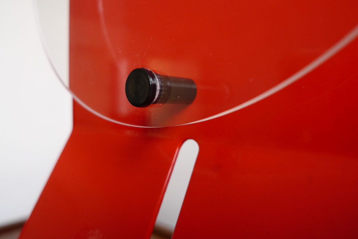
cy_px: 110
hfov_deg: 69.4
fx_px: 259
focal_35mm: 26
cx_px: 178
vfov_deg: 49.5
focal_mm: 5.1
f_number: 2
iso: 80
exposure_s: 1/50
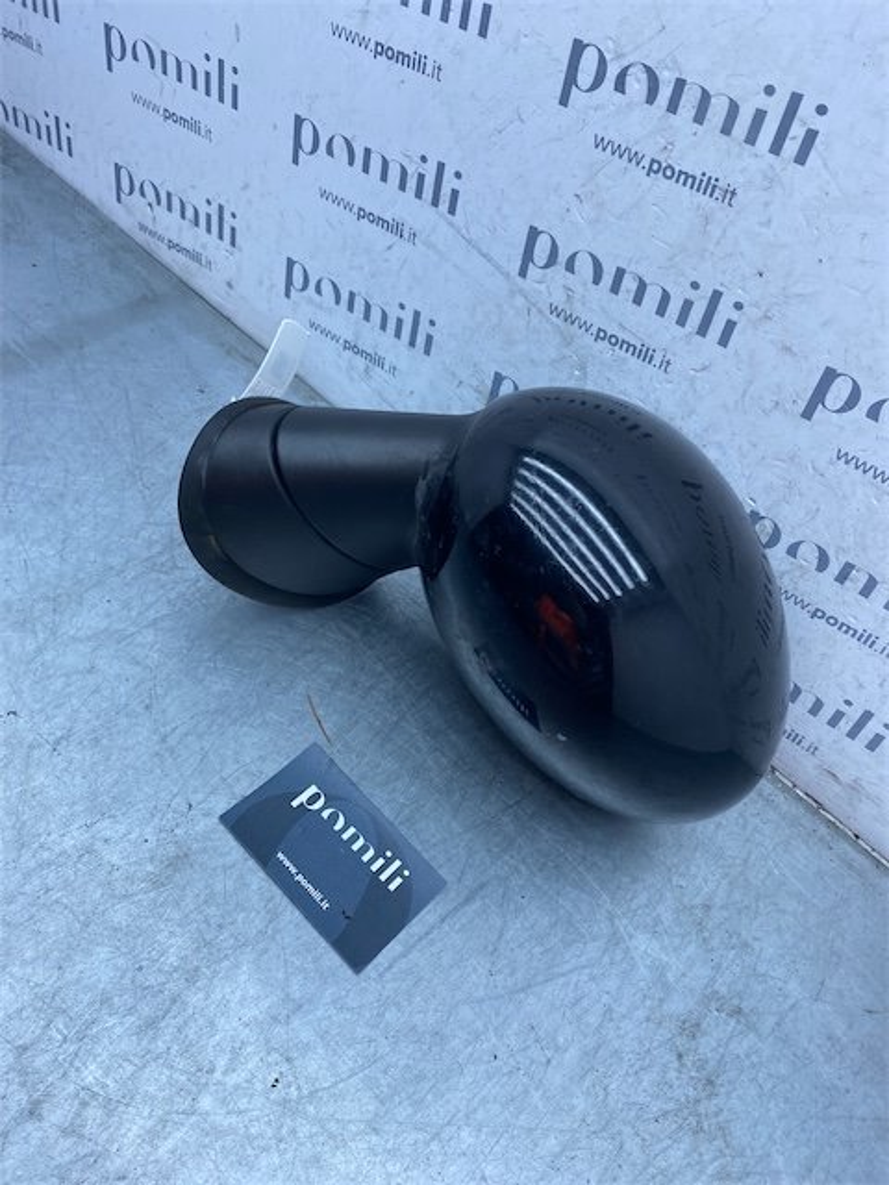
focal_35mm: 26
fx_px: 890
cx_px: 444
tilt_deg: -49.6
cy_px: 592
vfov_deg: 67.3
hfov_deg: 53.1
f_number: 1.8
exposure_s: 1/805
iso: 32
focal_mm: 4.25
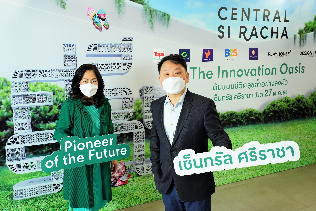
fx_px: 307
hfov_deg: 54.4
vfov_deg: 37.9
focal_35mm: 35
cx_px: 158
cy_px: 106
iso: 1250
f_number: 7.1
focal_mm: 35
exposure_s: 1/160
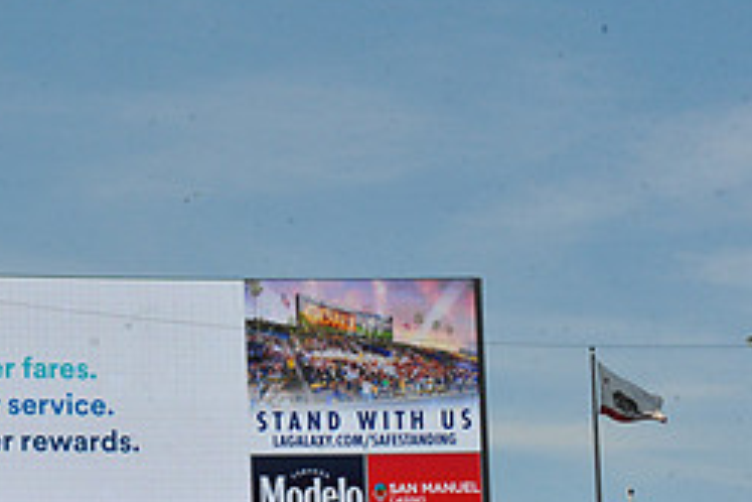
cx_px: 9
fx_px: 3885
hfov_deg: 11.0
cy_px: 375
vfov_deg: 7.4
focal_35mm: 186
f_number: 18
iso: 1600
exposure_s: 1/1250
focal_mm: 80
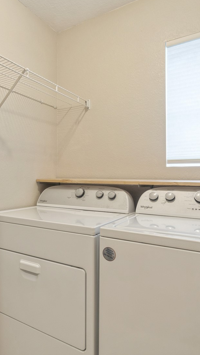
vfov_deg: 71.9
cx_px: 40
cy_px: 174
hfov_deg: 42.4
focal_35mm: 26
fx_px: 245
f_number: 10
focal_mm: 16
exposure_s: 1/3.33
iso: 400
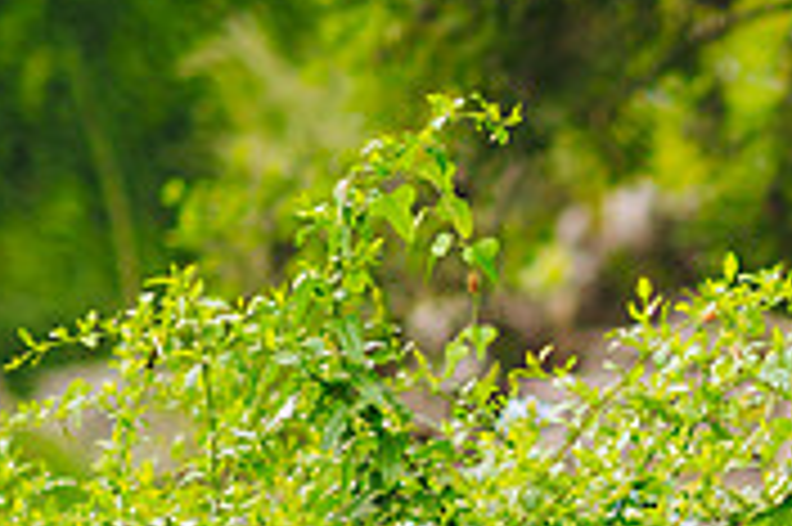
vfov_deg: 4.9
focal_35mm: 280
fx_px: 6154
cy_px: 620
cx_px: 1022
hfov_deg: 7.3
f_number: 1.8
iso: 100
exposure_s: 1/250
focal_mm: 85
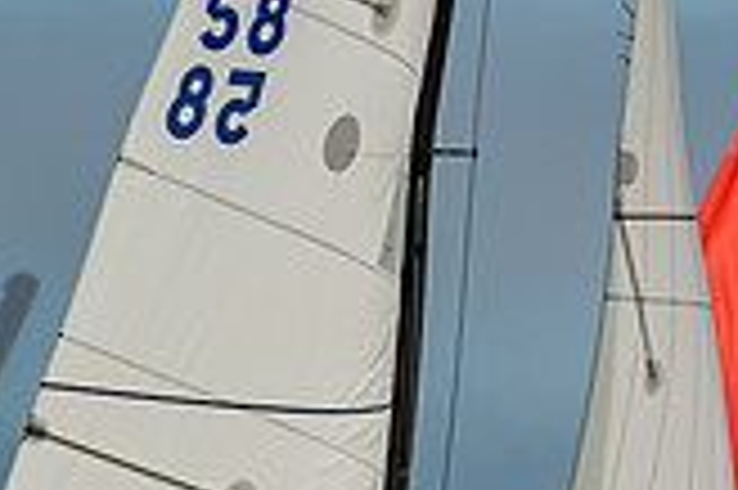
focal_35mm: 726
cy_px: 784
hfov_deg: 2.8
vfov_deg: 1.9
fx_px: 14868
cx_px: 81
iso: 400
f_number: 6.3
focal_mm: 200
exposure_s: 1/3200
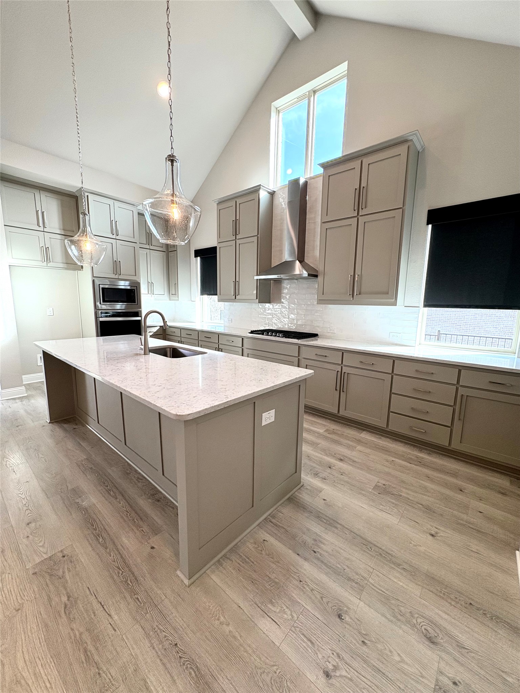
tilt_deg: -9.0
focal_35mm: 14
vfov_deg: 102.1
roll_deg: -1.1
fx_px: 280
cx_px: 260
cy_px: 346
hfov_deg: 85.7
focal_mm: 2.22
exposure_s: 1/125
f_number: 2.2
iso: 125
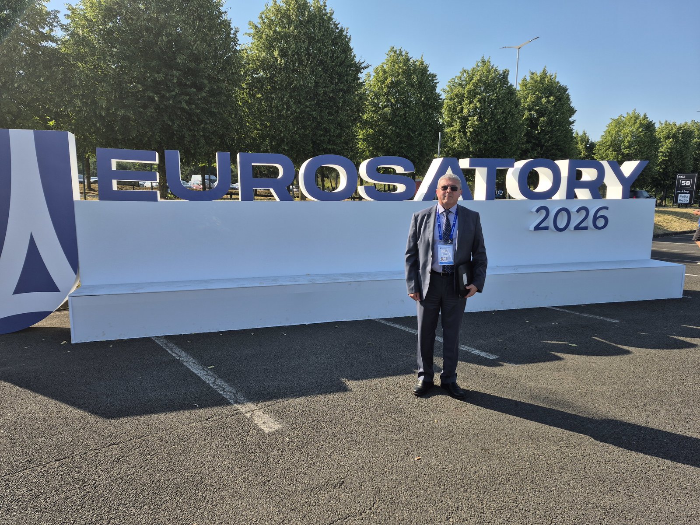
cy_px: 262
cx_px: 350
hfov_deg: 73.9
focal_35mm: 23
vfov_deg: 58.9
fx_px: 465
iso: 25
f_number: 1.8
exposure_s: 1/1644
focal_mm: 5.4
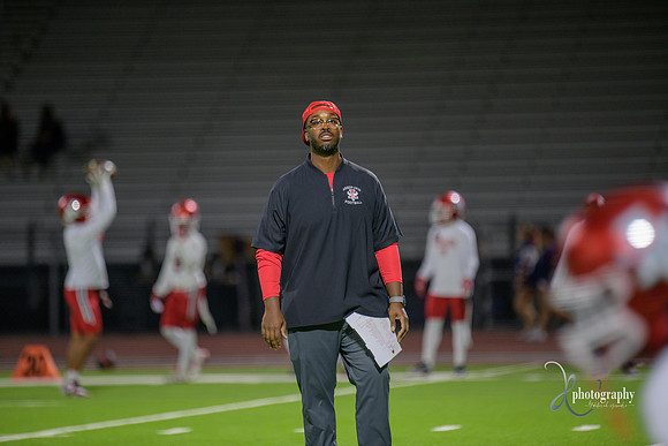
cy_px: 223
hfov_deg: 6.9
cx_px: 334
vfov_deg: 4.6
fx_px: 5568
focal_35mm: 300
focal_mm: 300
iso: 1250
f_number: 2.8
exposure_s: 1/250
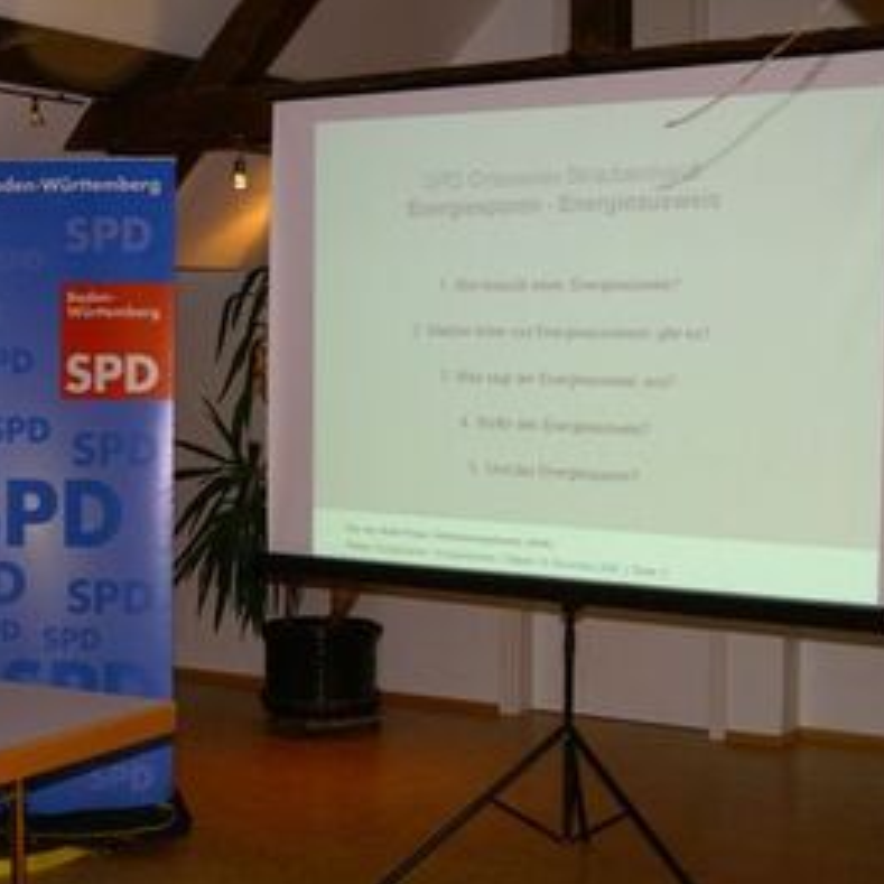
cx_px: 277
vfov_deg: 29.6
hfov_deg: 29.3
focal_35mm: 58
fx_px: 1676
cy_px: 442
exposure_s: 1/100
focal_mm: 30
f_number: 5.6
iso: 800
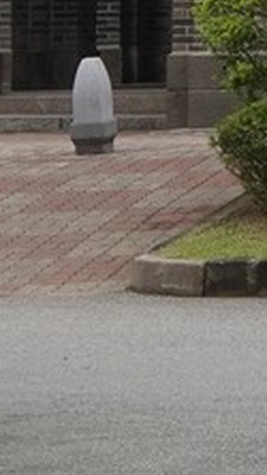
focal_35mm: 331
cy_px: -753
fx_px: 4163
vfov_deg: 6.2
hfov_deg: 3.6
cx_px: 775
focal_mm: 35
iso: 400
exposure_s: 1/100
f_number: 14
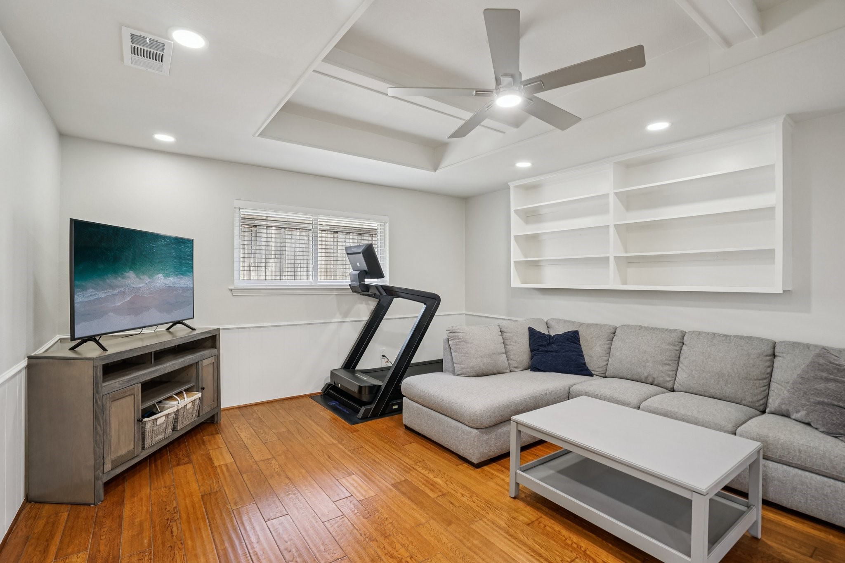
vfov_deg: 73.7
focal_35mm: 16
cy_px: 282
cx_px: 422
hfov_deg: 96.7
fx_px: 375
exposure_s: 1/20
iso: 400
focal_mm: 16
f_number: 8
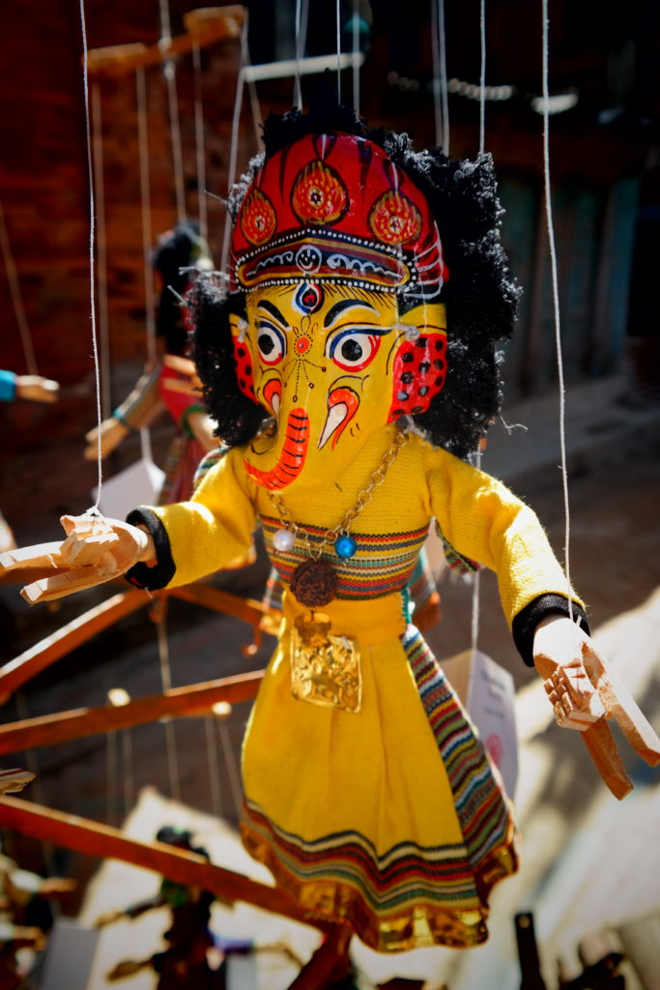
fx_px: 742
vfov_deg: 67.4
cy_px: 495
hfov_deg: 47.9
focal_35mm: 27
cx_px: 330
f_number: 5
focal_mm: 18
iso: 100
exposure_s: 1/160
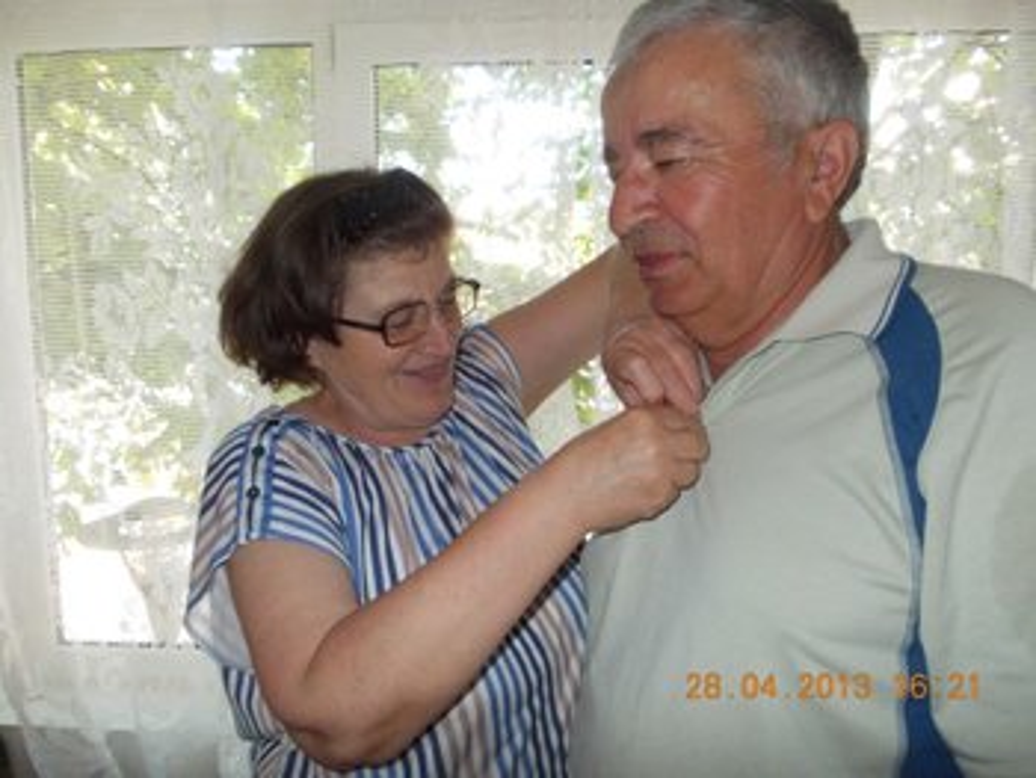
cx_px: 518
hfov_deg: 63.4
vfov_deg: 49.8
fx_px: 839
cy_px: 389
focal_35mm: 28
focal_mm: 4
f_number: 2.7
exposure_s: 1/25
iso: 200
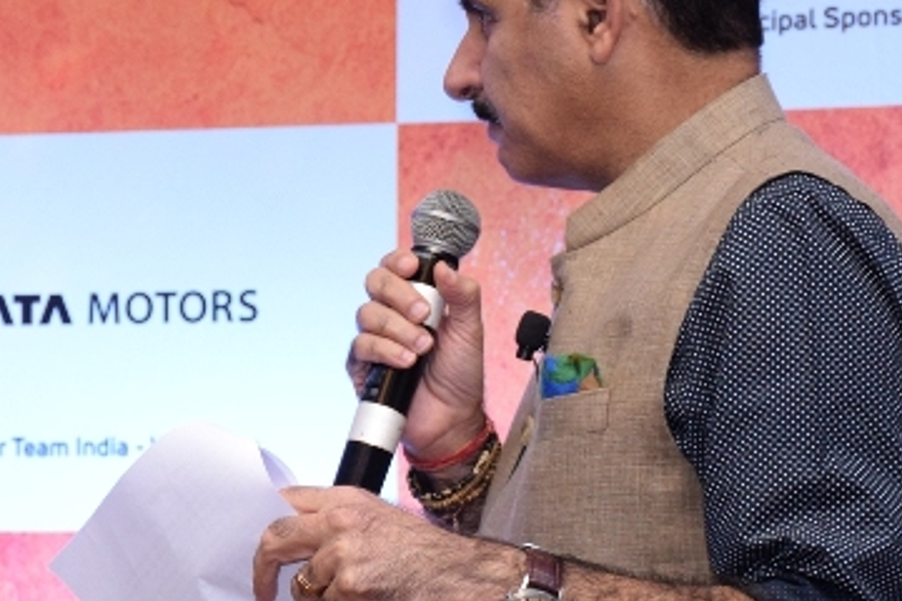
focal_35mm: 180
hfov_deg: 11.3
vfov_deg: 7.6
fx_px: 4510
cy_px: 428
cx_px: -30
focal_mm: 48
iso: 1250
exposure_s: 1/160
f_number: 5.6
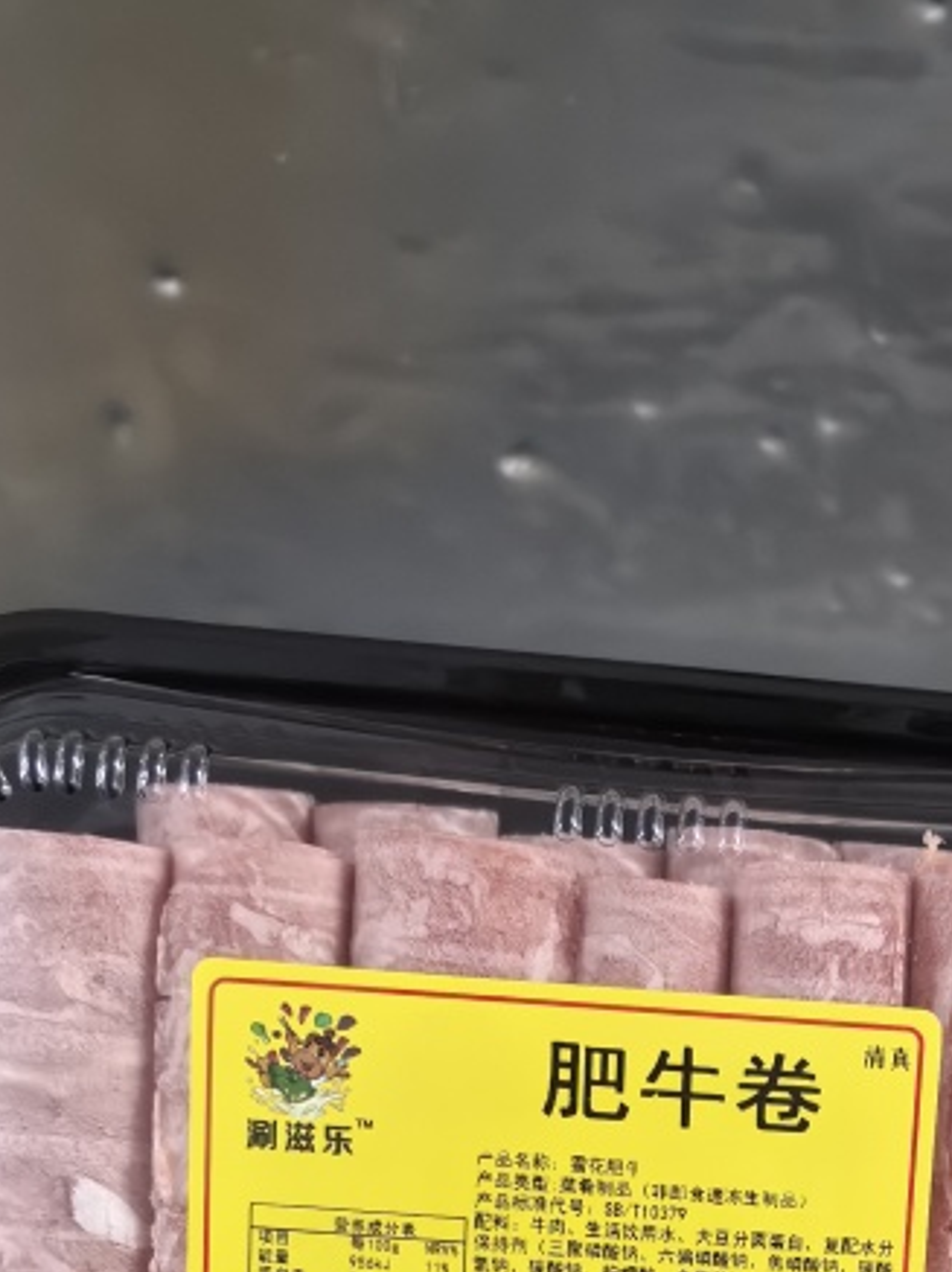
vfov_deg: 26.2
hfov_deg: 21.7
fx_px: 2424
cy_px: 1524
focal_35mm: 66
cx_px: 868
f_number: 2
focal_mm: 6.35
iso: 800
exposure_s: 1/100
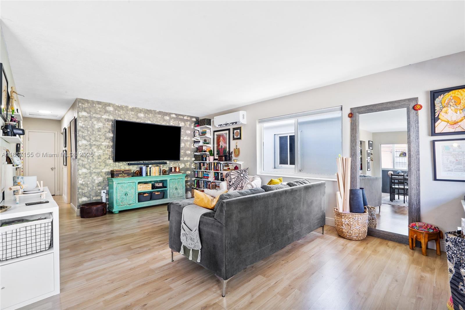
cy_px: 155
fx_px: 207
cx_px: 232
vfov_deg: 73.7
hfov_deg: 96.7
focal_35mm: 16
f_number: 16
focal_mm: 16
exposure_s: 1.6
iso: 200
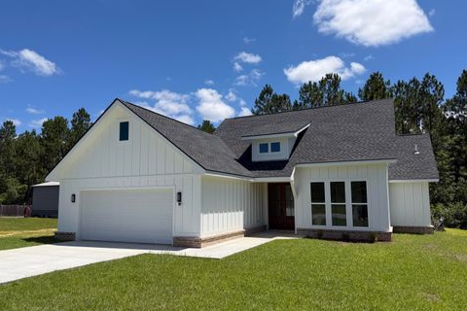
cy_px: 165
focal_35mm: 26
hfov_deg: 69.4
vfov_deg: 49.5
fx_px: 337
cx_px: 230
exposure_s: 1/5714
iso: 80
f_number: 1.78
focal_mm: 6.76
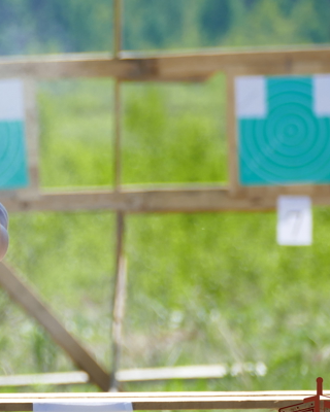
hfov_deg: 1.9
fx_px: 9852
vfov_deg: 2.4
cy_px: 241
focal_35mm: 807
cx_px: -21
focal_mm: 146
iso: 125
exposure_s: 1/640
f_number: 4
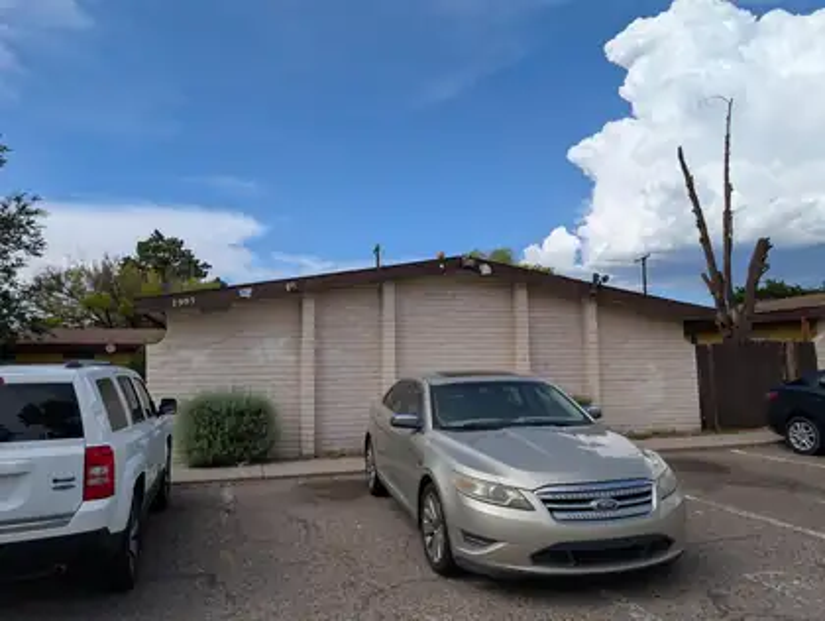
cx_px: 412
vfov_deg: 56.9
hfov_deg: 71.5
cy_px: 310
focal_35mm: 24
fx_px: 573
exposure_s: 1/2037
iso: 22
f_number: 1.68
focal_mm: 6.9
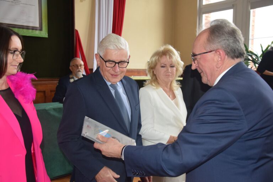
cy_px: 91
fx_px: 296
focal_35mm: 39
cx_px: 136
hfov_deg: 49.6
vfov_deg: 34.2
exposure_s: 1/60
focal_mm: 26
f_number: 4
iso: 1250
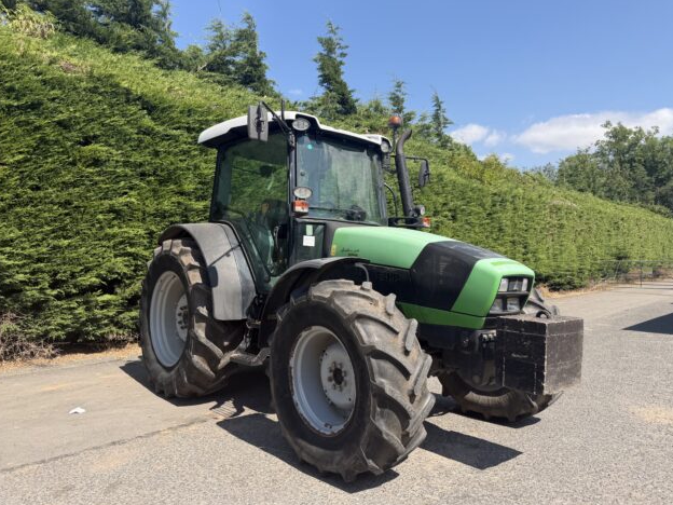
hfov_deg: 69.4
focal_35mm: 25
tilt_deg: -1.7
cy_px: 260
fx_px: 486
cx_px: 340
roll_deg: +0.1
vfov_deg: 54.9
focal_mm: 6.76
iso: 80
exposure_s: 1/2907
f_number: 1.78
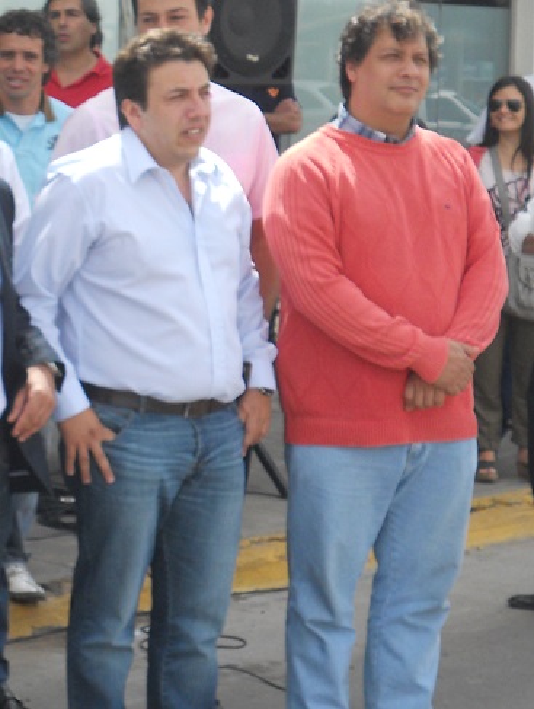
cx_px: 267
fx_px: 943
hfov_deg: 31.6
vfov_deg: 41.2
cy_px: 354
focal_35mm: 46
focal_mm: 8.2
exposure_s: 1/320
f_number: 4.3
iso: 80
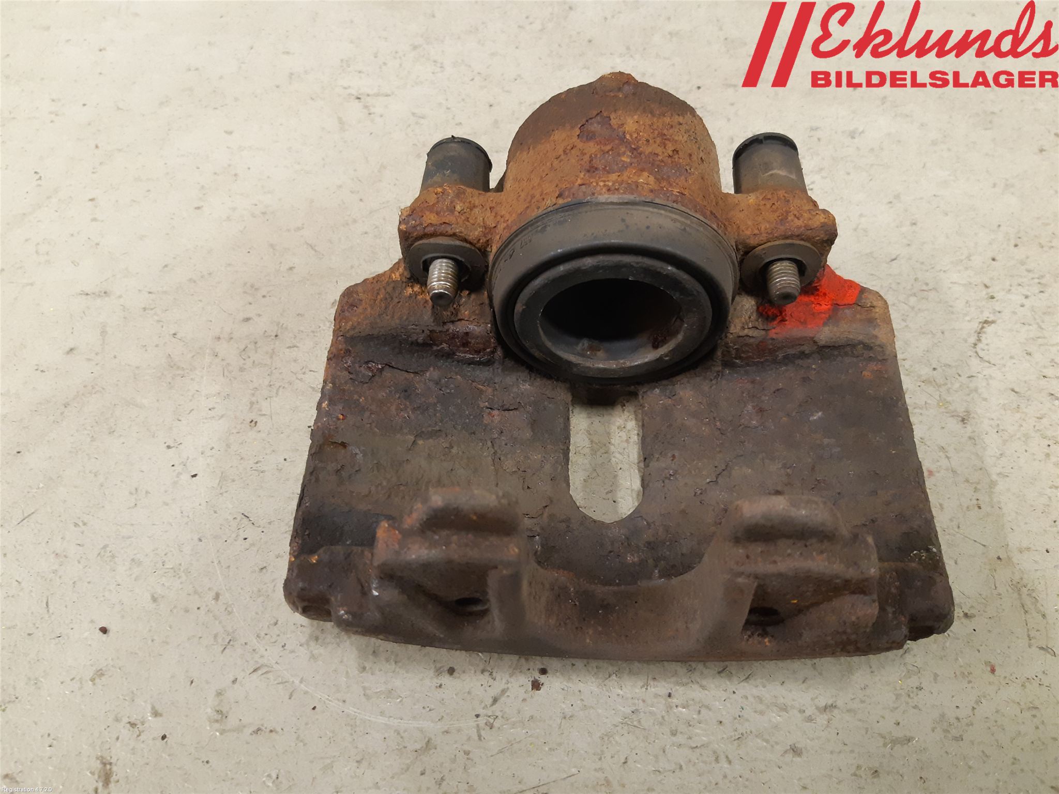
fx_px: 795
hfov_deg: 67.3
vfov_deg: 53.1
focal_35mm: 26
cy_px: 397
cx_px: 530
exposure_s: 1/33
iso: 250
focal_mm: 3.93
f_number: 1.7
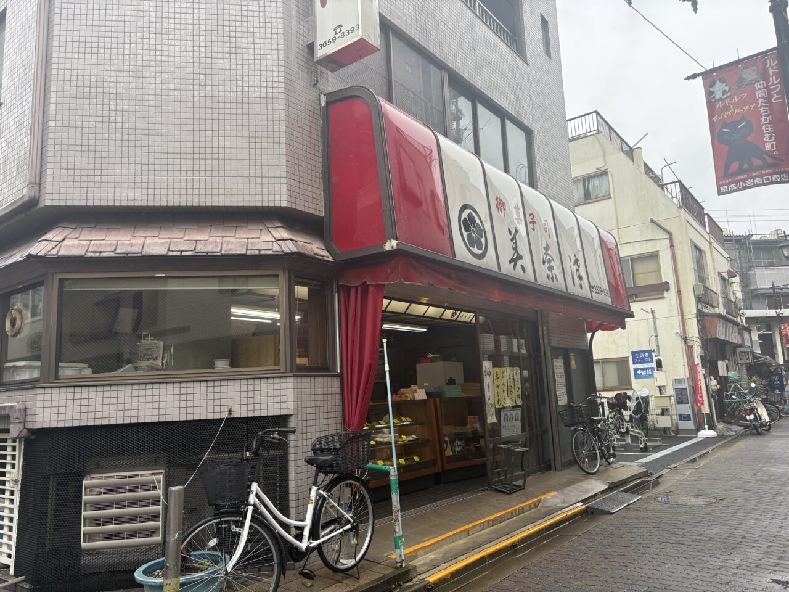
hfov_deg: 67.3
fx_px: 593
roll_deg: +3.4
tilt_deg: +10.4
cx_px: 394
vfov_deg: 53.1
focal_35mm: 26
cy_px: 296
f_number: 1.6
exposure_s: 1/618
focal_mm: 5.96
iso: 50
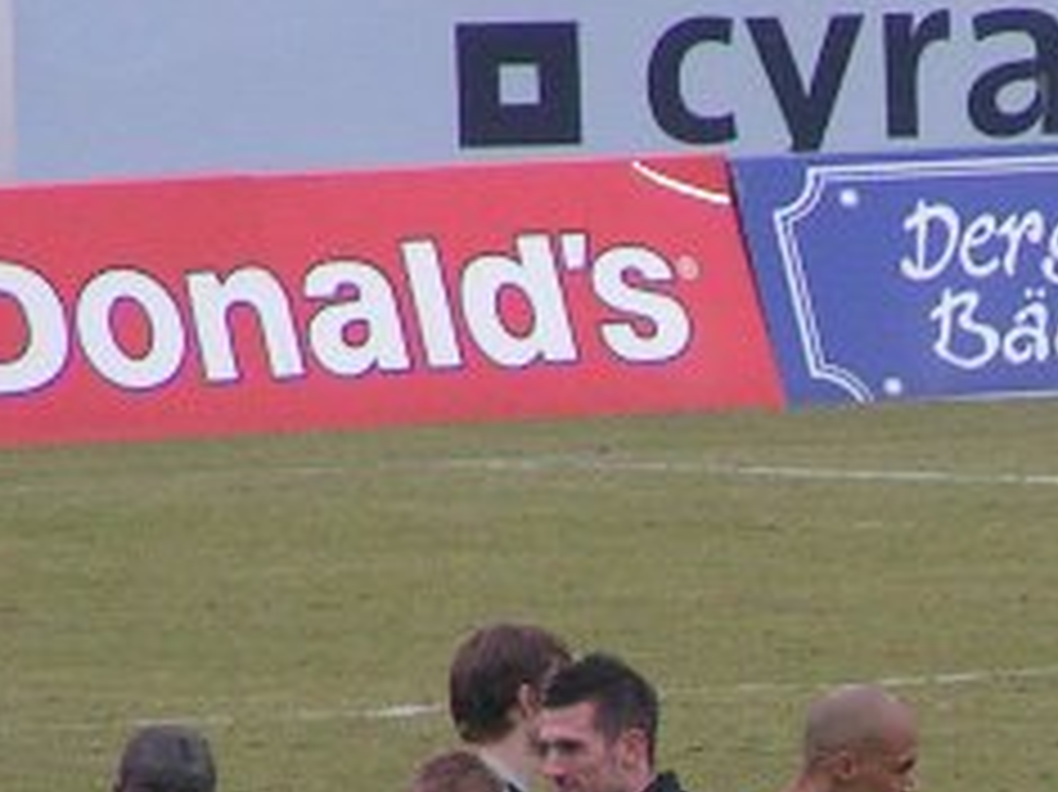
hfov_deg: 1.5
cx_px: 1099
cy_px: 972
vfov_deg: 1.1
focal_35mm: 1295
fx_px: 39560
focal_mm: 58
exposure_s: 1/400
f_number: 3.5
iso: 160
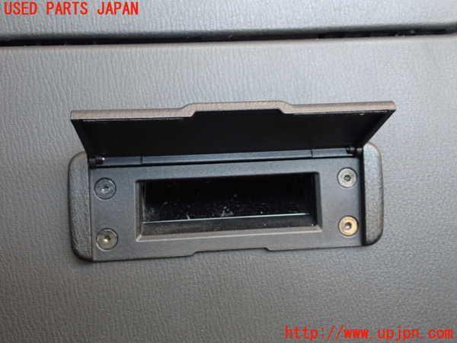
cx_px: 228
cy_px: 172
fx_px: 541
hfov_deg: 45.8
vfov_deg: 35.1
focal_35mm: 41
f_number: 2.8
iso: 500
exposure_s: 1/40
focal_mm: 7.31
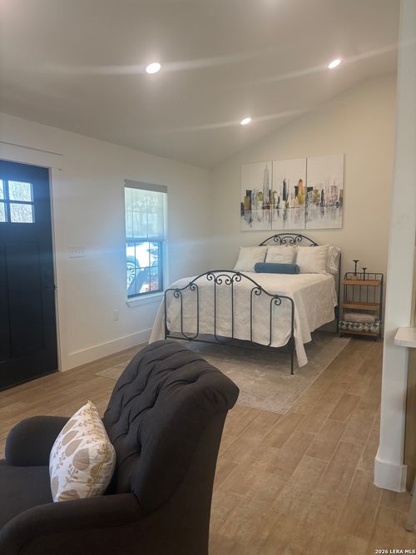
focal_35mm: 26
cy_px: 278
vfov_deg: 67.3
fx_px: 417
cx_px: 208
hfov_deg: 53.0
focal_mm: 5.96
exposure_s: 1/120
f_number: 1.6
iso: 100
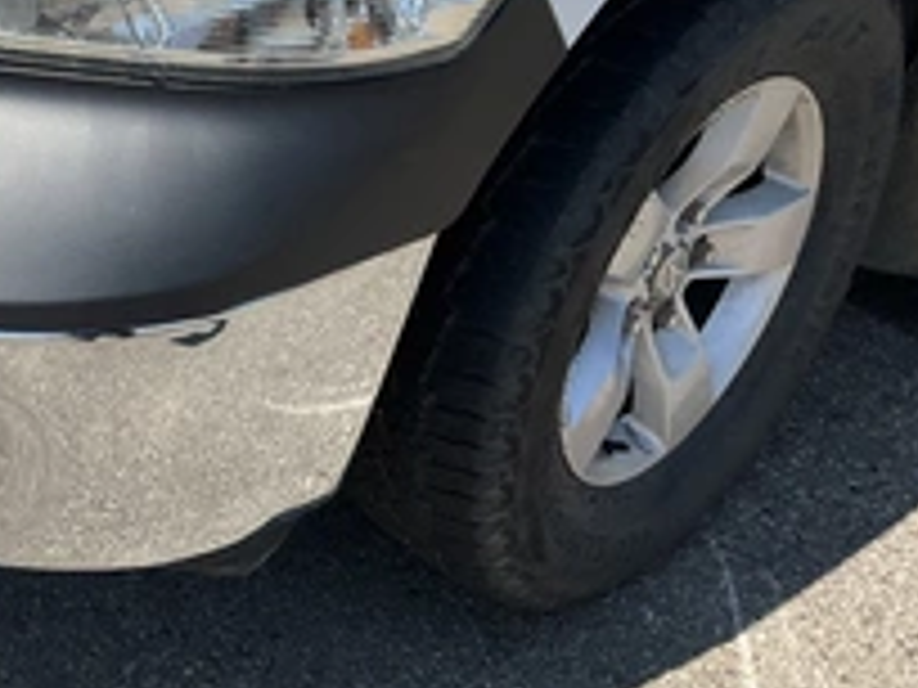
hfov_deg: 32.0
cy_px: 103
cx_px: 76
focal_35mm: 57
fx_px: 1512
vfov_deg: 25.1
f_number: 1.8
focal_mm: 3
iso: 25
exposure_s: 1/2427
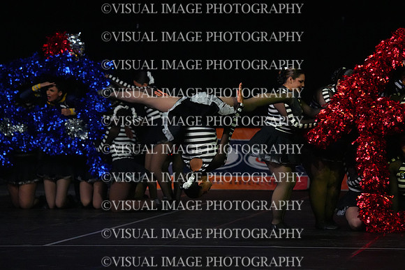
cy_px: 135
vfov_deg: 6.5
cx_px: 202
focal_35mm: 210
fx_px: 2363
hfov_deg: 9.8
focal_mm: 210
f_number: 5
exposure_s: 1/1000
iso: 12800
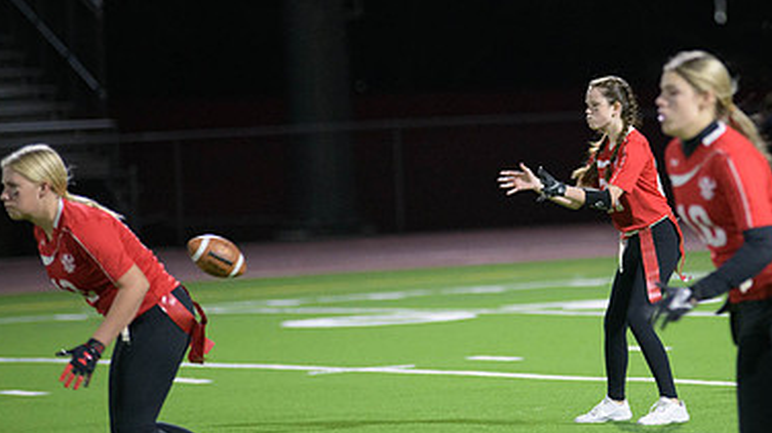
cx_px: 567
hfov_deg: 7.4
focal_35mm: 291
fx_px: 5953
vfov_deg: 4.2
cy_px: 147
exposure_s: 1/640
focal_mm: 180
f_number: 2.8
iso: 5000
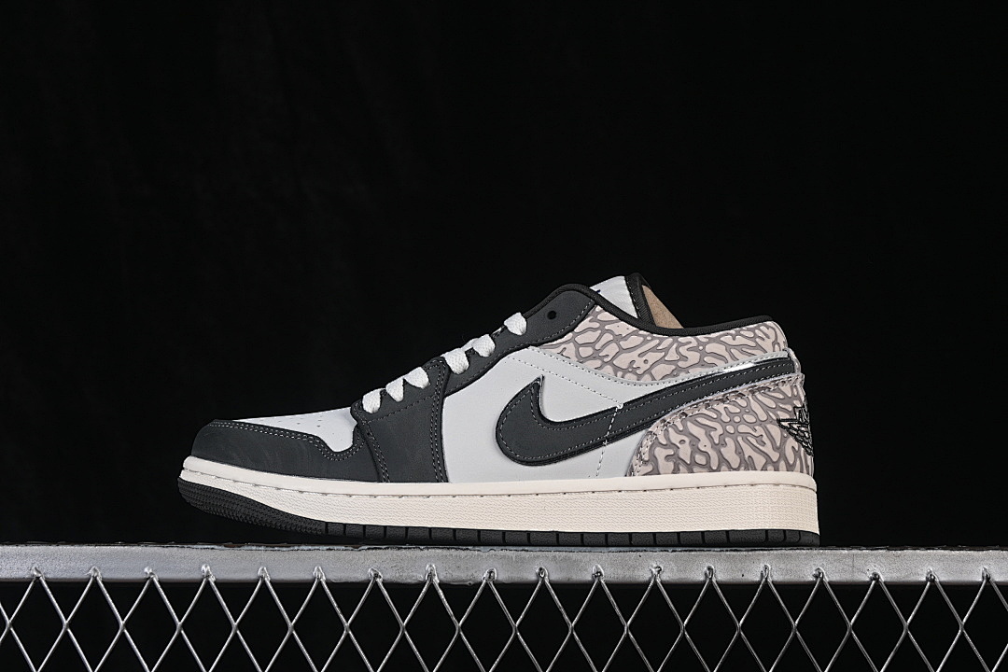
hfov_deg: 27.0
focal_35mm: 75
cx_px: 504
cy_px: 336
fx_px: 2100
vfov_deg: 18.2
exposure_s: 1/80
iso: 160
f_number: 8
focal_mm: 50
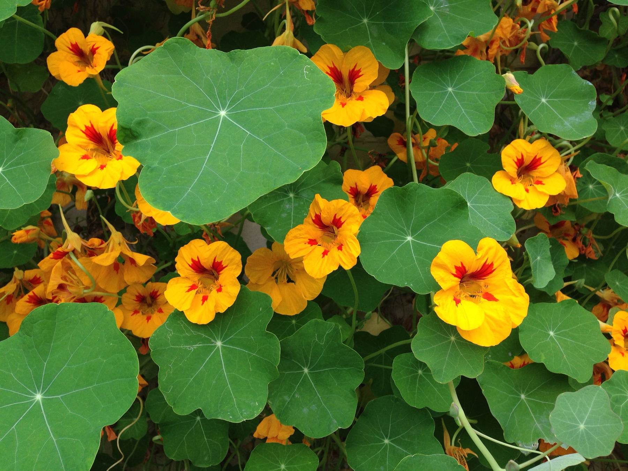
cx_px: 314
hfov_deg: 55.4
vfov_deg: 42.9
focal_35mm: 33
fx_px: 599
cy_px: 236
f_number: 2.4
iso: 50
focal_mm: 4.12
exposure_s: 1/220
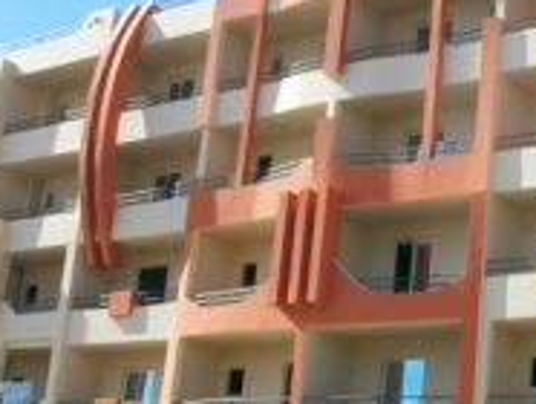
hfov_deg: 24.2
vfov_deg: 19.2
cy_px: 225
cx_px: 533
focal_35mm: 77
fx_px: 1194
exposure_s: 1/200
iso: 64
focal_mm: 5.7
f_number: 5.5
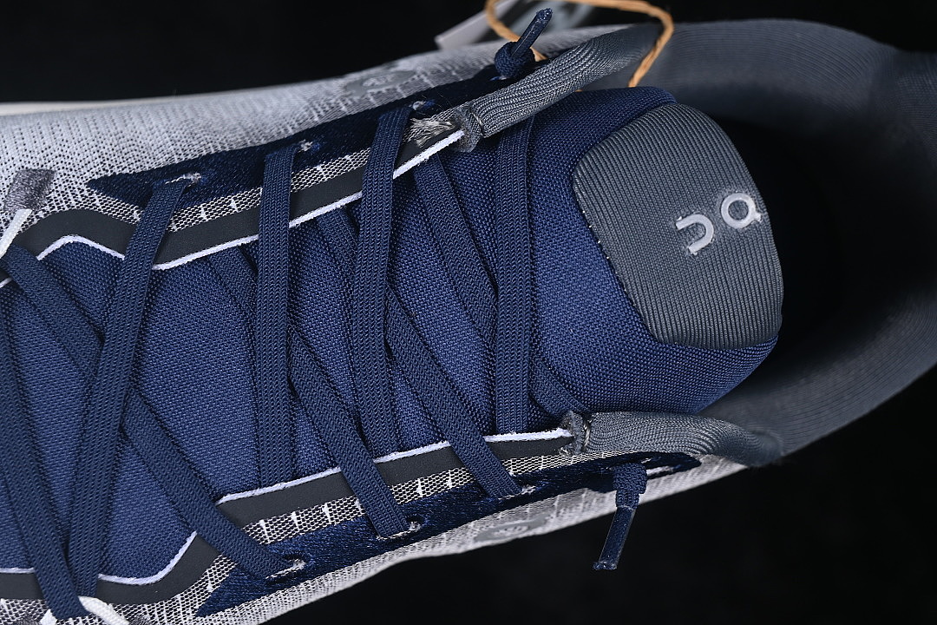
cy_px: 312
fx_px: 1952
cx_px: 468
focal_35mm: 75
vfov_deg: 18.2
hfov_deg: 27.0
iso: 160
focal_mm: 50
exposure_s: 1/80
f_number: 7.1
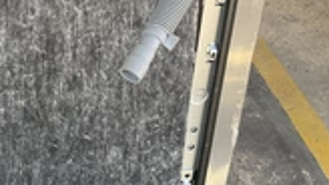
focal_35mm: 77
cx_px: -16
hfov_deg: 25.8
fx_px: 671
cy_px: 74
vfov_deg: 15.6
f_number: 1.8
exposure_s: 1/122
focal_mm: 3
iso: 50
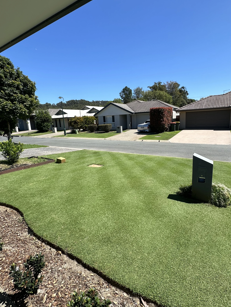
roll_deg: +2.8
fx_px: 160
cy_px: 152
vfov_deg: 87.8
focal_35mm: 18
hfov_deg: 71.5
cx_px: 123
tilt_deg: -11.3
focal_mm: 2.22
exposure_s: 1/1511
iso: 50
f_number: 2.2
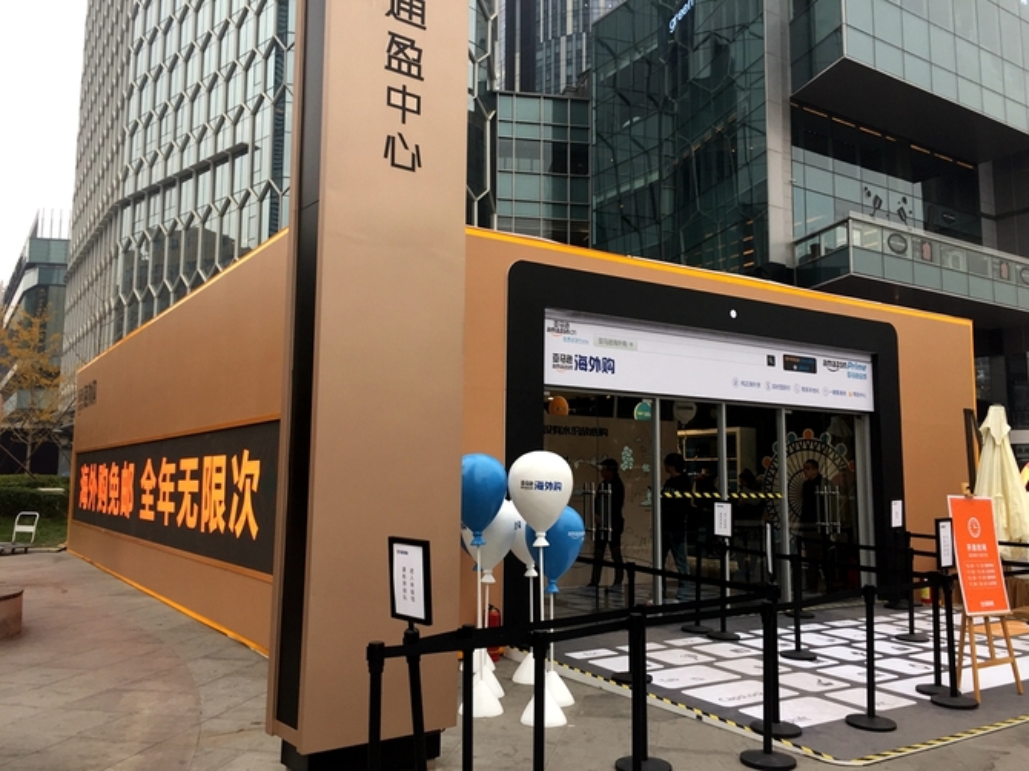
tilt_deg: +7.0
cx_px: 514
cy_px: 386
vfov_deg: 48.2
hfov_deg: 61.7
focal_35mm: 29
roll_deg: -1.7
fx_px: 862
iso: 50
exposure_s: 1/100
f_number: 2.2
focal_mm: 4.15
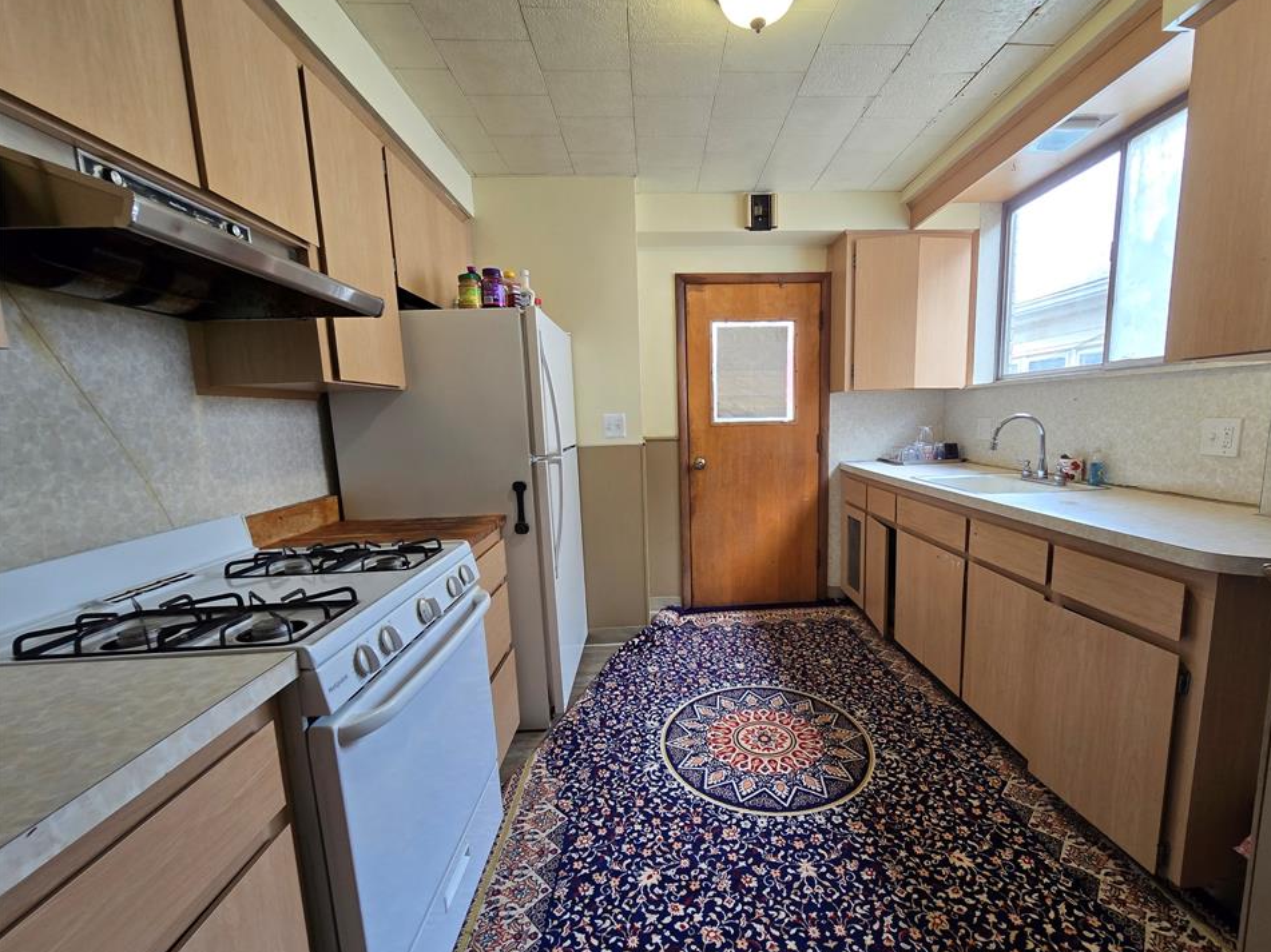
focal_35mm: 14
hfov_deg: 101.9
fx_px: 514
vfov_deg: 85.6
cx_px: 680
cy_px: 491
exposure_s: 1/60
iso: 100
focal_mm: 2.2
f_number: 2.2
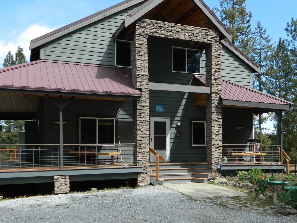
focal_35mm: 39
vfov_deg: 36.5
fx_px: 335
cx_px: 171
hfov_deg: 47.7
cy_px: 146
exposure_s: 1/640
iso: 80
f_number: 3.1
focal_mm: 4.5
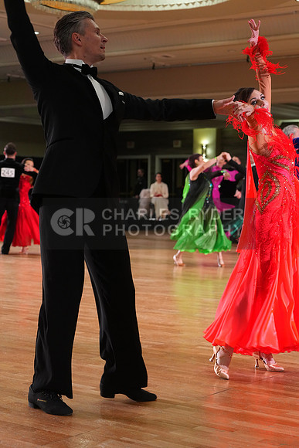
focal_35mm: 70
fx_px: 871
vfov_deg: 28.8
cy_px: 224
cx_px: 150
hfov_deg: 19.5
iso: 3200
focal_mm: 70
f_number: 5
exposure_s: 1/200
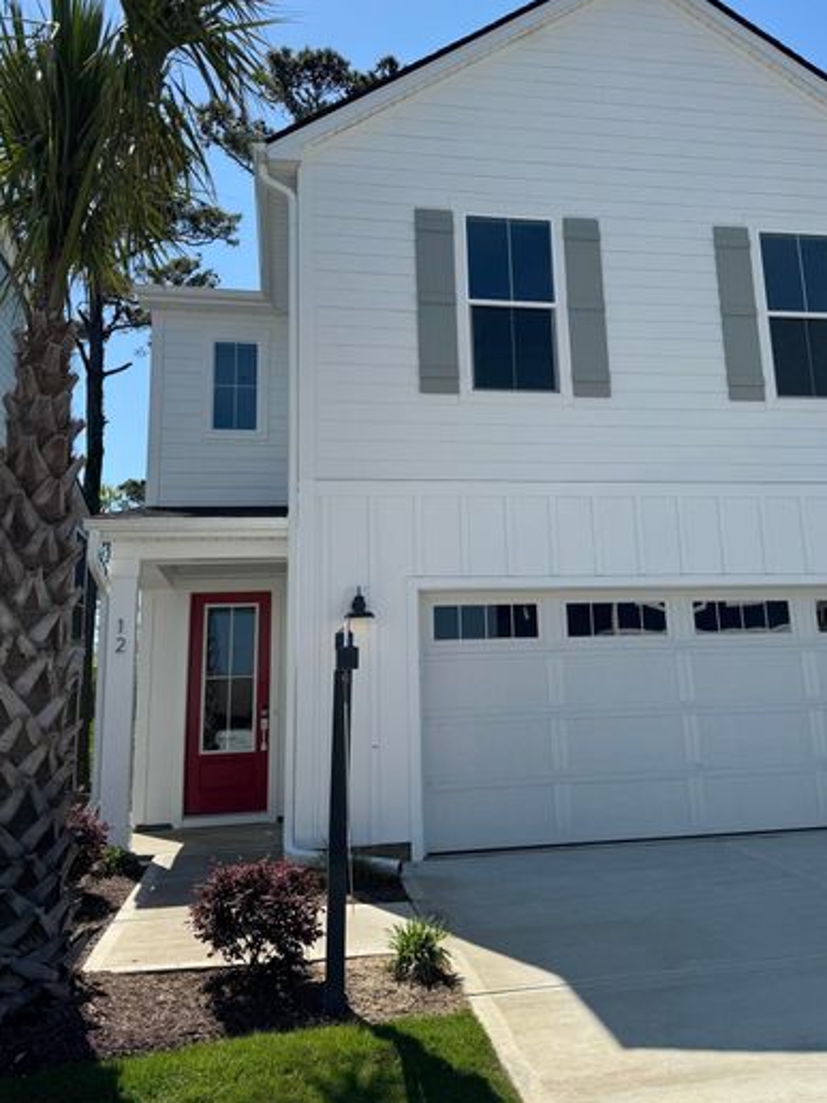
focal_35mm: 31
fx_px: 987
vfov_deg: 58.1
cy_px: 473
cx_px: 496
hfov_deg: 45.2
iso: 80
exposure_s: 1/5814
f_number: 1.78
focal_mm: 6.76
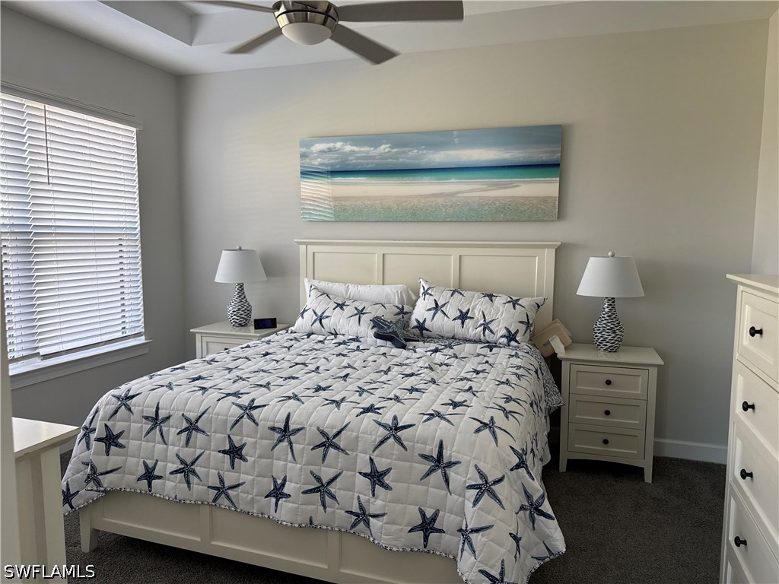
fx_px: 540
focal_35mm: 24
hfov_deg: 71.6
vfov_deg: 56.8
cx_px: 390
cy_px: 292
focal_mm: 6.76
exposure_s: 1/75
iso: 200
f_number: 1.78
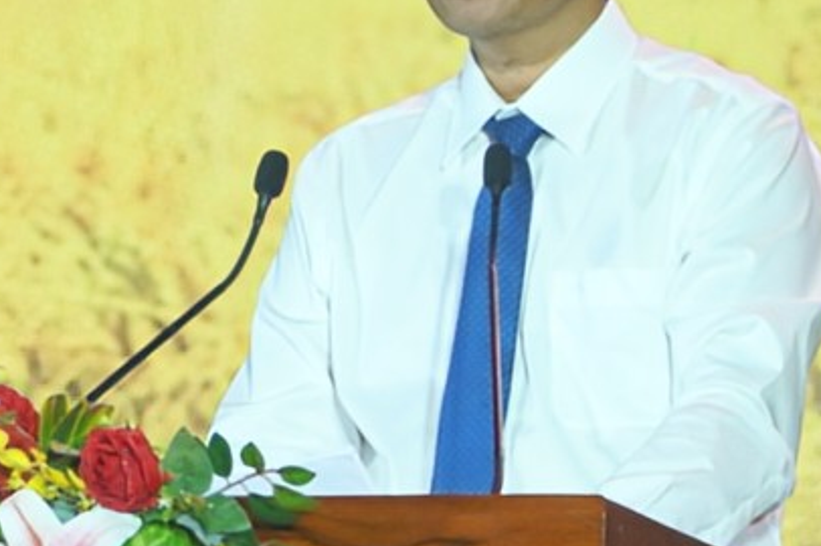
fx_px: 6565
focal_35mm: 288
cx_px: 119
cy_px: 210
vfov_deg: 4.8
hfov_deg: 7.1
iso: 125
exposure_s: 1/160
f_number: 4
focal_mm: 85
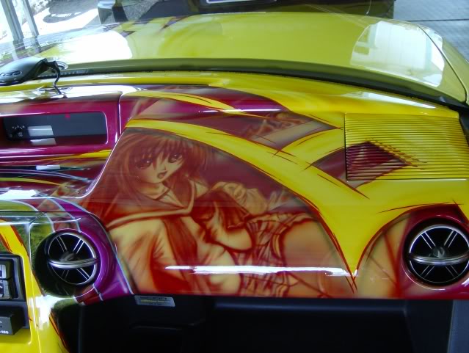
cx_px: 234
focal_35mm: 36
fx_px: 488
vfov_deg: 39.7
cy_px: 176
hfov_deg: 51.3
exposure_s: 1/64
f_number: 2.8
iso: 131
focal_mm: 6
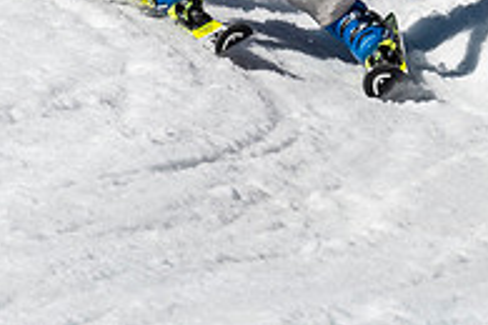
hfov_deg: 0.8
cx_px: 88
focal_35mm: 2440
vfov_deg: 0.6
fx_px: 33073
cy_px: -77
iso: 200
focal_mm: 400
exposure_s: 1/2000
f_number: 8
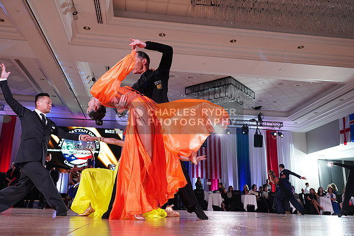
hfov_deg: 58.7
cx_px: 177
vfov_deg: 41.1
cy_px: 118
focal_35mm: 32
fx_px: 315
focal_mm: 32
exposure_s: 1/160
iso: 1600
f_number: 5.6
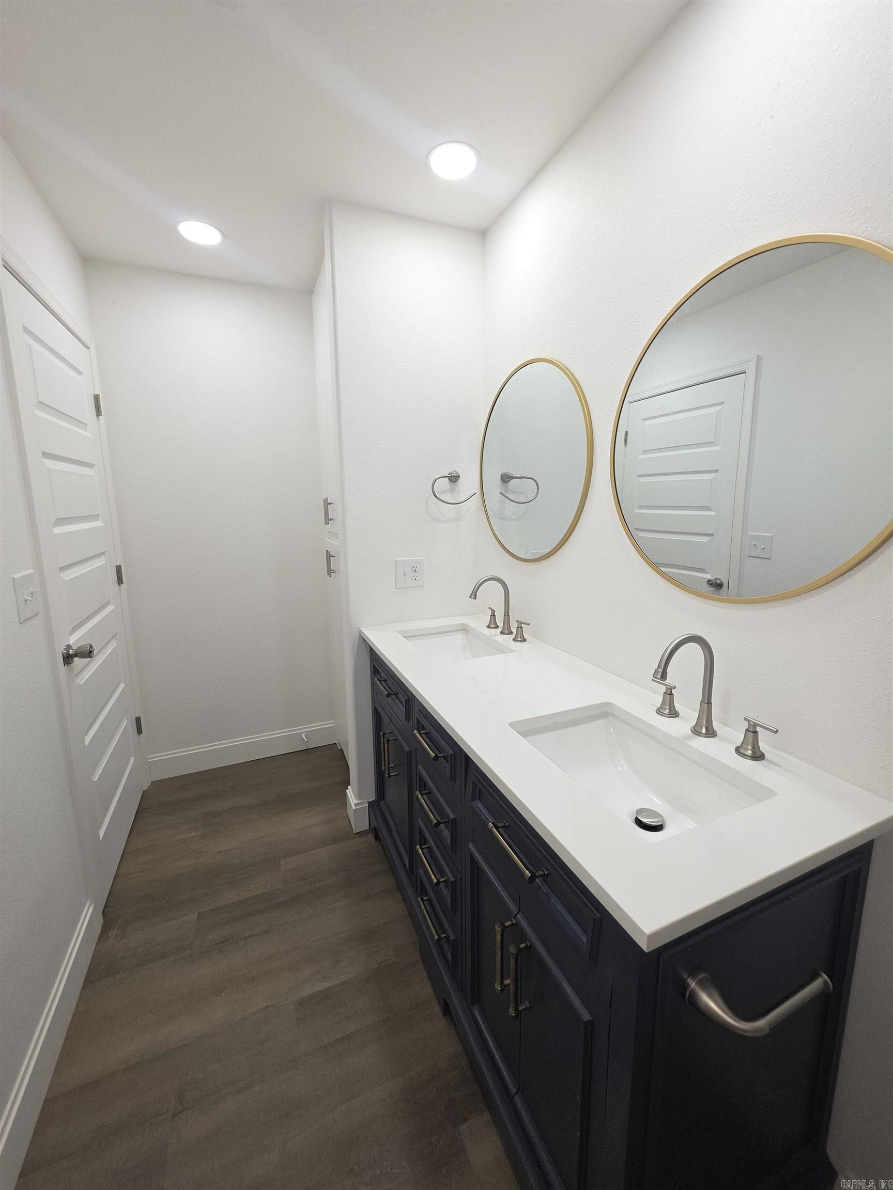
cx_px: 446
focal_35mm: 13
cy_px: 595
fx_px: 447
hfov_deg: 89.9
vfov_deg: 106.2
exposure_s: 1/60
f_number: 1.9
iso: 50
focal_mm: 2.2
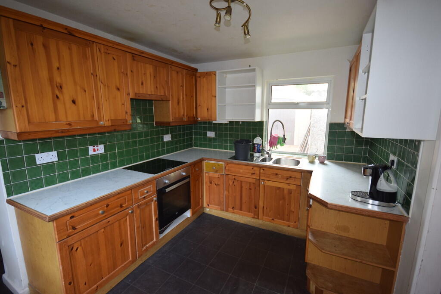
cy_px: 147
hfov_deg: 95.0
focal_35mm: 16
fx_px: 202
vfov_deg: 72.1
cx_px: 220
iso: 800
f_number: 4.5
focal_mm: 11
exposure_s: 1/80
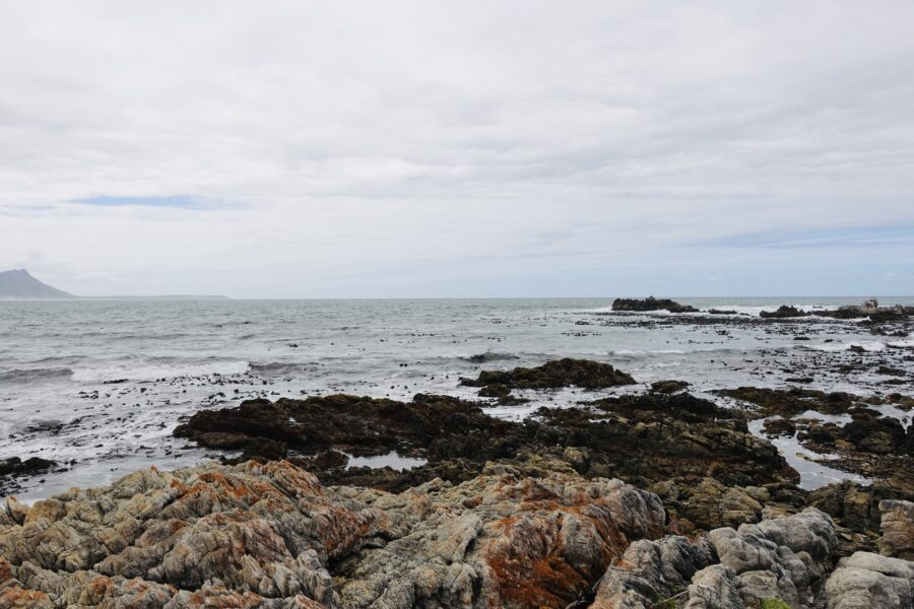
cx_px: 457
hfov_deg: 73.7
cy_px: 304
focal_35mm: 24
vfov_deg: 53.1
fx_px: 609
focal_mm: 9.4
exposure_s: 1/800
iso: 125
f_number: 5.6
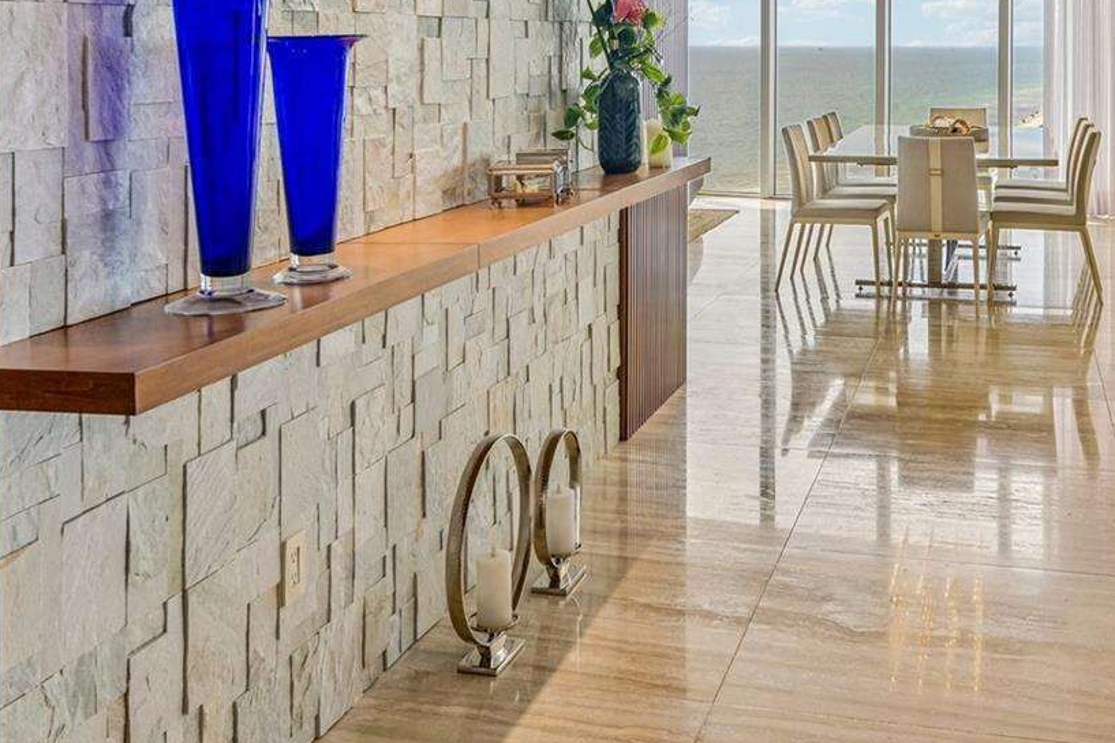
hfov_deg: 41.8
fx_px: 1455
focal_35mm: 47
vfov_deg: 27.4
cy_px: 55
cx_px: 648
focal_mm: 24
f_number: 9
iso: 200
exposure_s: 1/50
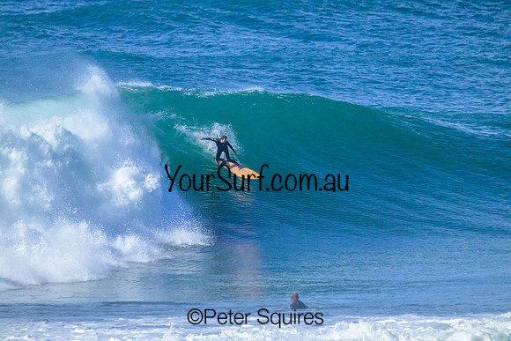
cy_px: 170
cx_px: 256
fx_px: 8518
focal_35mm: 600
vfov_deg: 2.3
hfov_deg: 3.4
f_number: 11
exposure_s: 1/2500
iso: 25600
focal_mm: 600
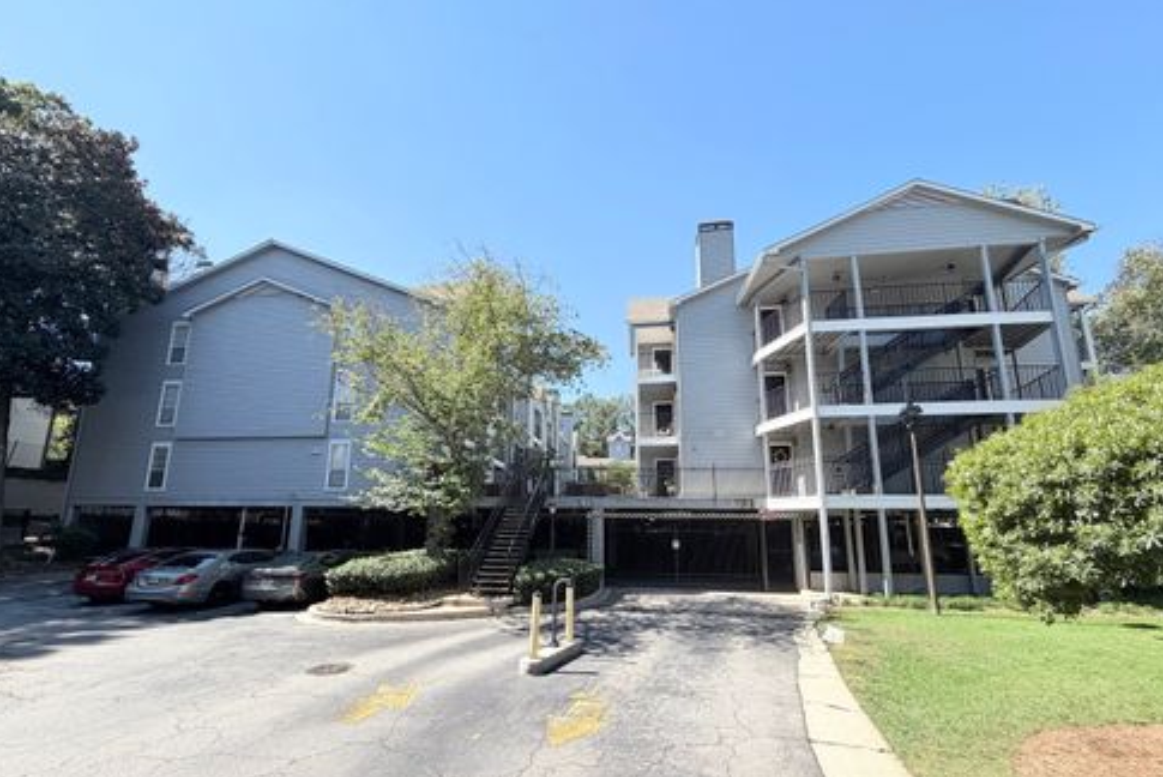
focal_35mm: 15
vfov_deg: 77.1
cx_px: 585
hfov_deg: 100.4
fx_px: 485
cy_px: 438
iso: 40
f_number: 2.2
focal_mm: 2.22
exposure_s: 1/770
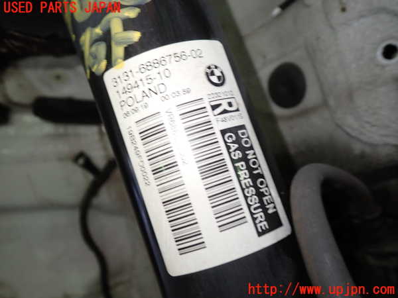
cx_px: 199
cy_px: 149
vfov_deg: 46.8
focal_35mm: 30
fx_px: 345
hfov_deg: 60.0
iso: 200
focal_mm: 5.4
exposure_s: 1/40
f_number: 2.3
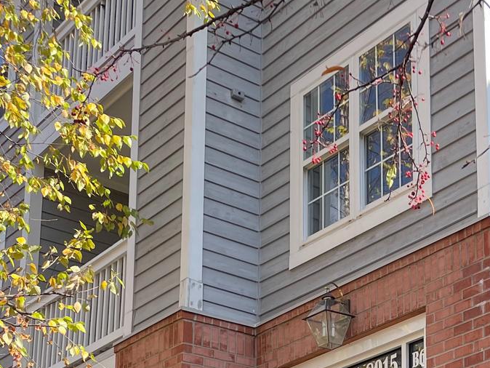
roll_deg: +2.6
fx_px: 1119
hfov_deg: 23.8
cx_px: 471
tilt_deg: +15.4
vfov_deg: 17.7
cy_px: 452
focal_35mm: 79
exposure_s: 1/790
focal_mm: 4.2
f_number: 1.6
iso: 32
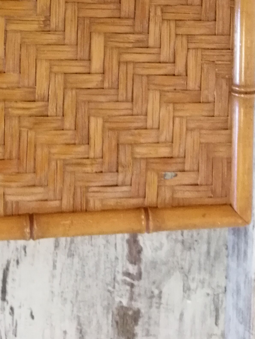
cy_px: -93
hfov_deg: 22.8
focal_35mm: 63
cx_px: 32
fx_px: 619
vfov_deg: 26.4
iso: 125
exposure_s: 1/33.3
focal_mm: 2.38
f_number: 2.2
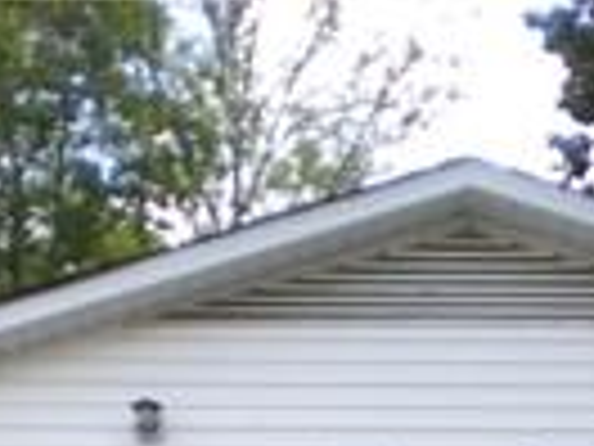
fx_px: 3157
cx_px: 410
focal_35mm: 184
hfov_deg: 10.7
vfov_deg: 7.5
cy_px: 1077
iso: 64
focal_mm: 6.3
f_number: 3.1
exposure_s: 1/267
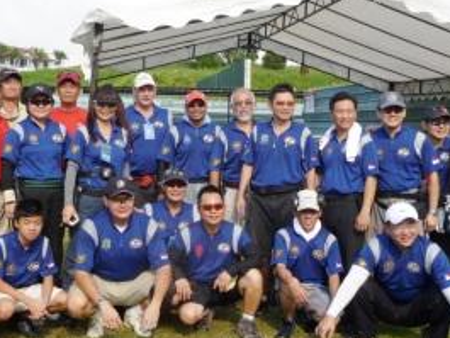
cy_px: 168
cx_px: 202
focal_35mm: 54
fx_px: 702
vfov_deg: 27.1
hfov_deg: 35.5
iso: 100
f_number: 3.5
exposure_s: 1/800
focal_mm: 5.3
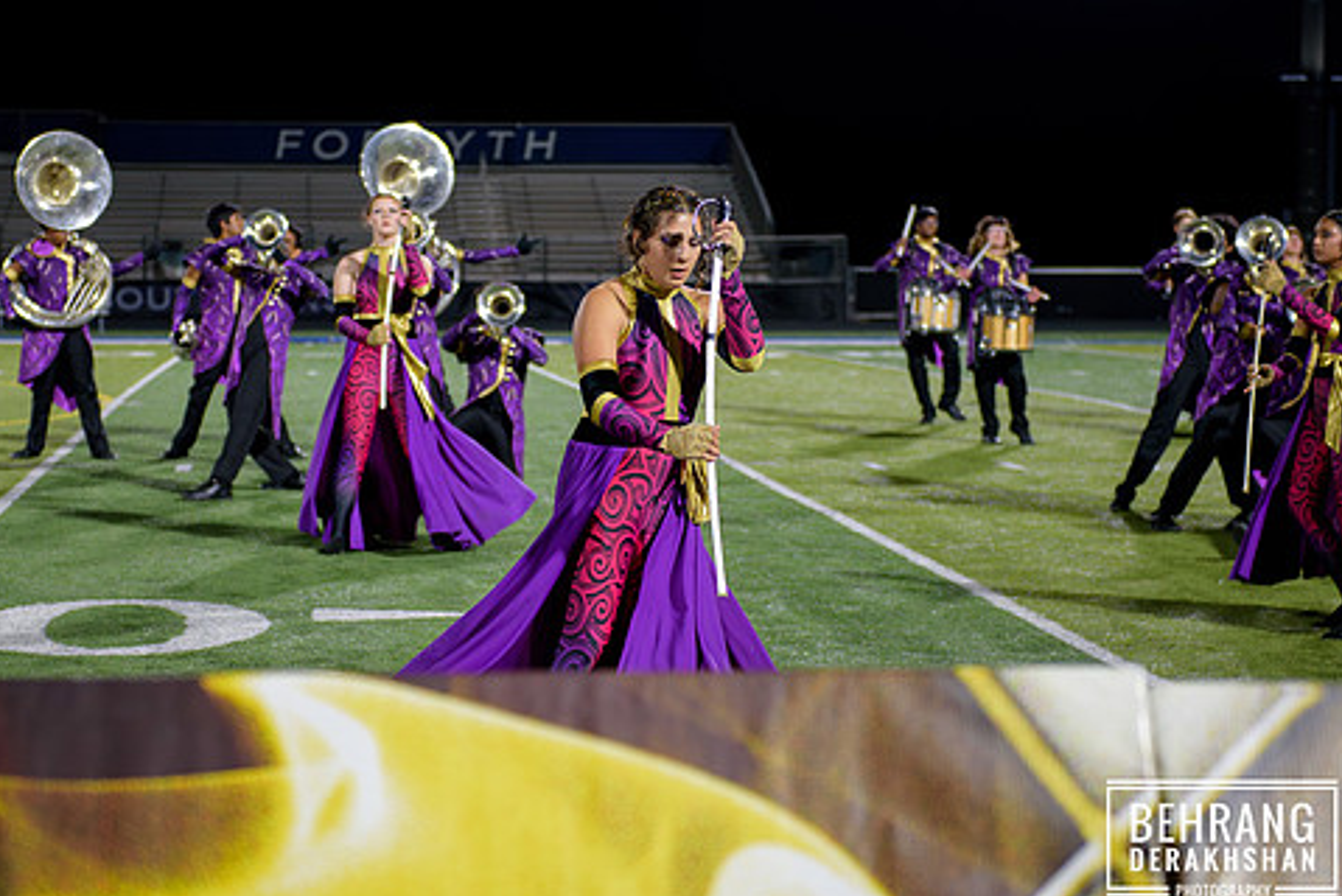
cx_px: 573
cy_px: 447
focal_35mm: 88
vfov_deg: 15.6
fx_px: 3282
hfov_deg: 23.1
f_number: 2.8
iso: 1600
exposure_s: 1/400
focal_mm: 66
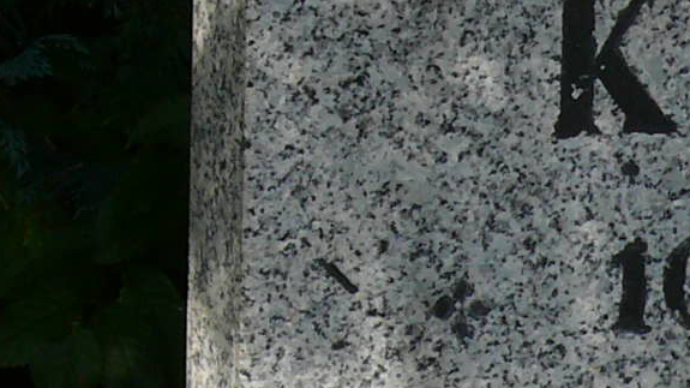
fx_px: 6932
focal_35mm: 379
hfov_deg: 5.7
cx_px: 907
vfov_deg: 3.2
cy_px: 105
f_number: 5.6
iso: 100
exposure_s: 1/400
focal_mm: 14.8
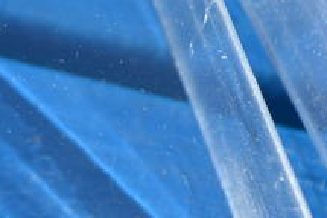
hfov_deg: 6.0
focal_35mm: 335
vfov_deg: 4.1
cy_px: -115
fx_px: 3041
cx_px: -325
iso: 100
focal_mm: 48
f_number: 9
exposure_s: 1/320
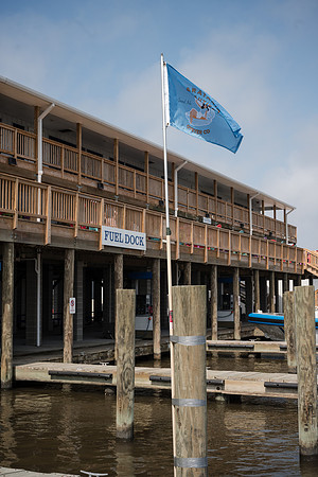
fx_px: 662
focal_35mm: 50
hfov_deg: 27.0
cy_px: 238
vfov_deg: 39.6
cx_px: 159
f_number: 7.1
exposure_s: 1/1000
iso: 200
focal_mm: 50
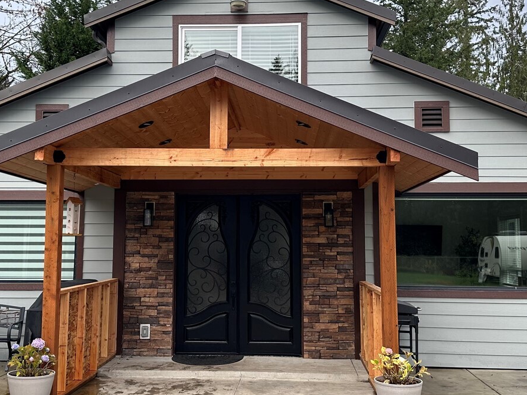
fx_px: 655
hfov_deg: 43.8
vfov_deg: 33.6
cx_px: 243
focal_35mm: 43
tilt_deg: +4.2
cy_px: 187
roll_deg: -0.2
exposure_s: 1/685
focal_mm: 6.86
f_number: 1.78
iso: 80
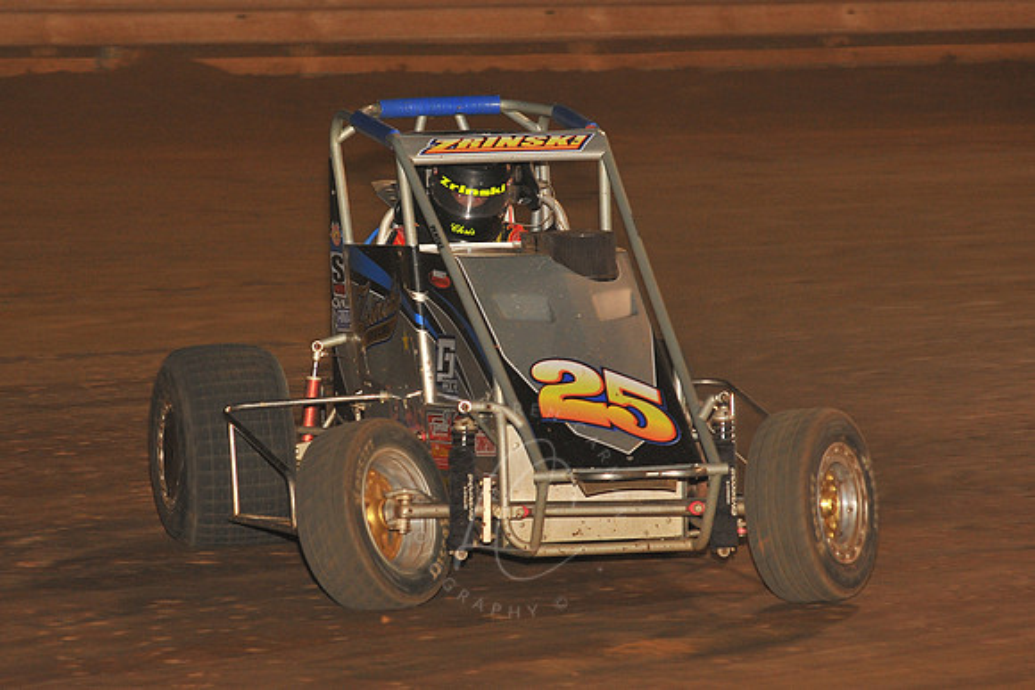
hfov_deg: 12.1
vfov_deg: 8.1
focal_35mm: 170
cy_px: 345
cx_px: 518
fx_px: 4888
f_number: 6.3
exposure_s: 1/250
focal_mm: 170
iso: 1000
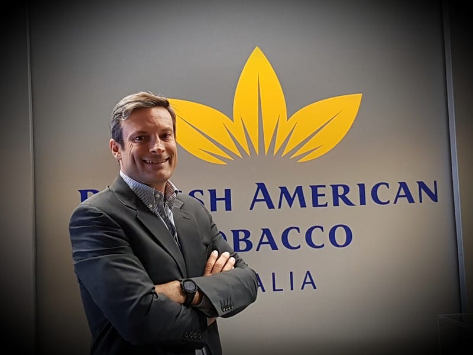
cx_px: 236
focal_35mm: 26
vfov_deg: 53.1
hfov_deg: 67.3
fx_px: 355
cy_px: 178
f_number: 1.7
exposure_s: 1/20
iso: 200
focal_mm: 4.2
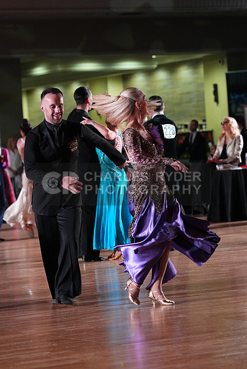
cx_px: 124
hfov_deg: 9.0
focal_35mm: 153
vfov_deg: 13.4
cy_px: 184
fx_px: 1574
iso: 8000
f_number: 5
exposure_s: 1/400
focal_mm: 153
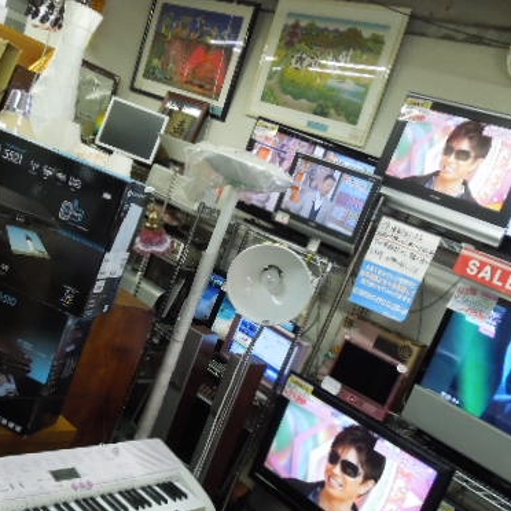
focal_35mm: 38
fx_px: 635
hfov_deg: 43.8
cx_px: 224
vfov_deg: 43.6
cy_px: 308
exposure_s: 1/30
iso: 320
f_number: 3.3
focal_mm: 4.5
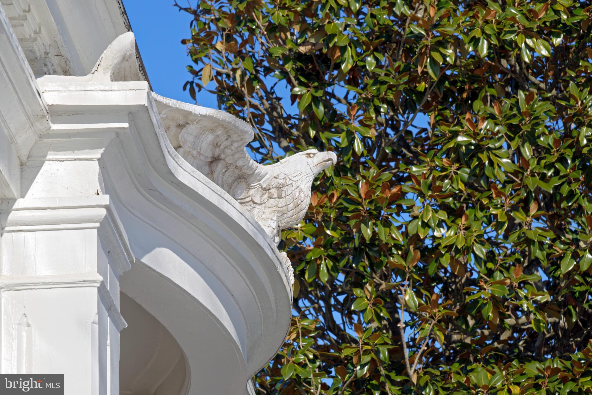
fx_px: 1973
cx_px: 296
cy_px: 198
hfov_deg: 17.1
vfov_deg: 11.4
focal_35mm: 120
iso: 320
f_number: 13
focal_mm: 120
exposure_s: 1/320
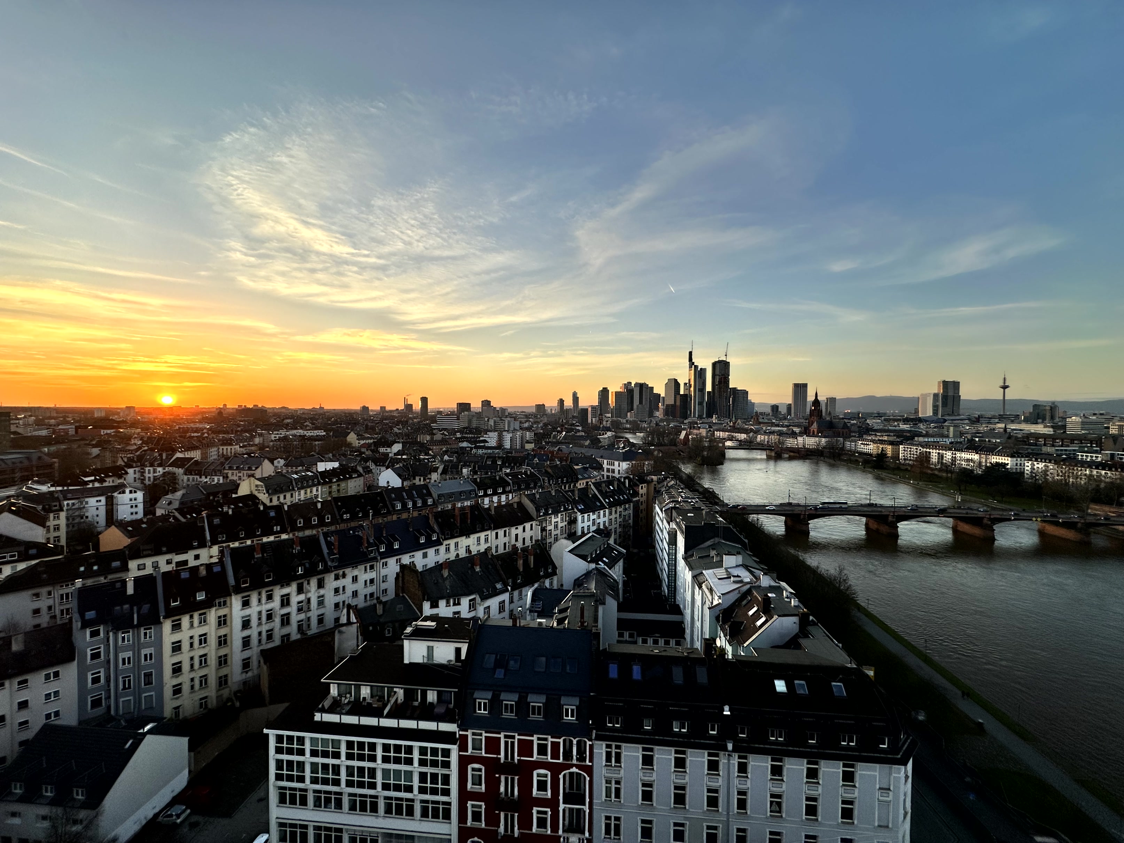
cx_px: 562
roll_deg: -0.2
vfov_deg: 85.7
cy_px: 422
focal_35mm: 14
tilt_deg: -0.6
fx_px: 455
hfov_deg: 102.1
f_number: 2.2
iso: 40
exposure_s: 1/418
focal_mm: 2.22
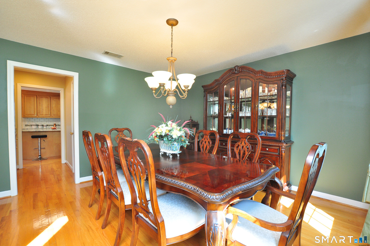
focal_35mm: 15
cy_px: 123
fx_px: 154
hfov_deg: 100.5
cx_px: 185
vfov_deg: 77.2
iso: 640
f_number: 5
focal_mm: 10
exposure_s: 1/50
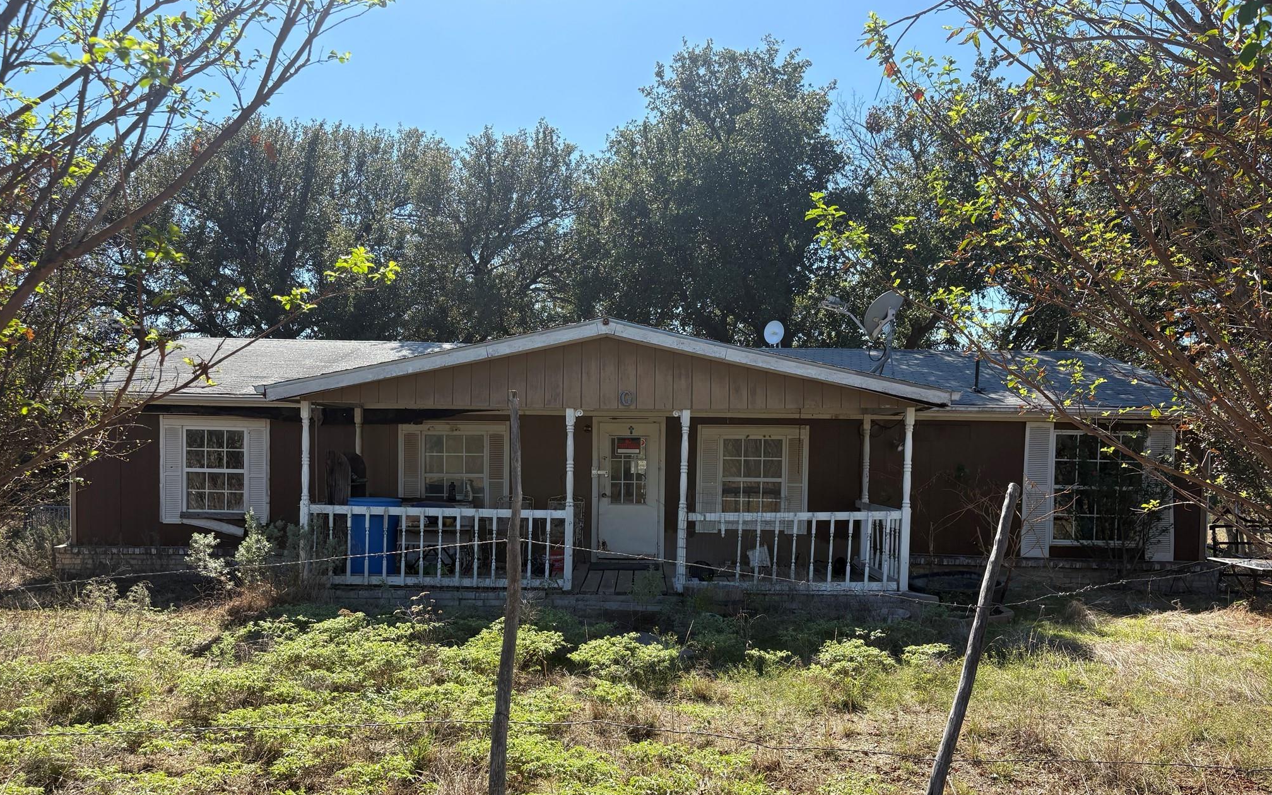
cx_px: 627
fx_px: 971
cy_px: 469
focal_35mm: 28
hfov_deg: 66.5
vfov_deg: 44.4
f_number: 1.6
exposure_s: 1/1706
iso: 50
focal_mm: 5.96
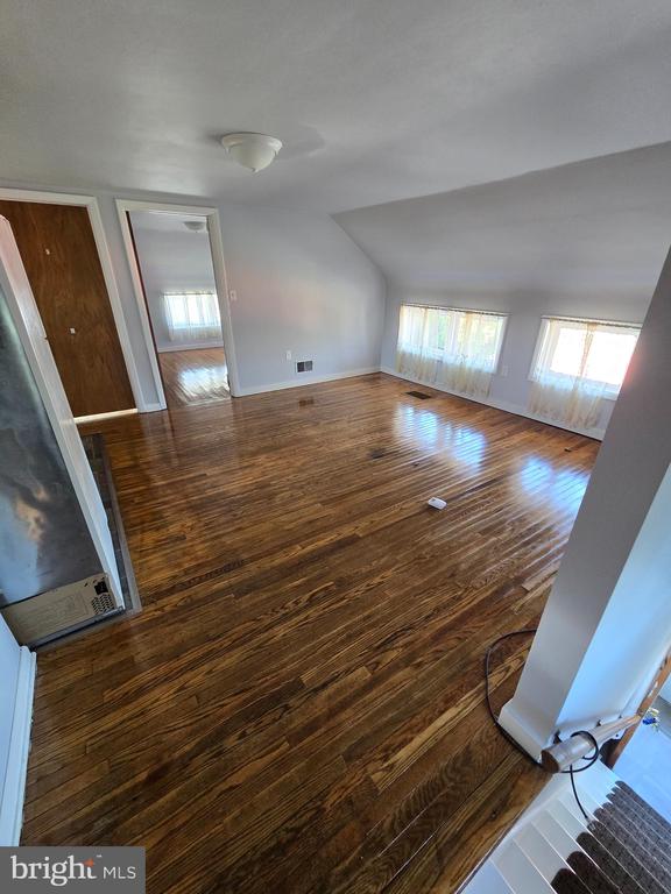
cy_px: 447
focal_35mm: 13
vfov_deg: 106.2
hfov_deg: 89.9
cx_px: 336
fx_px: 336
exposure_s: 1/60
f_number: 2.2
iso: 250
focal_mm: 2.2
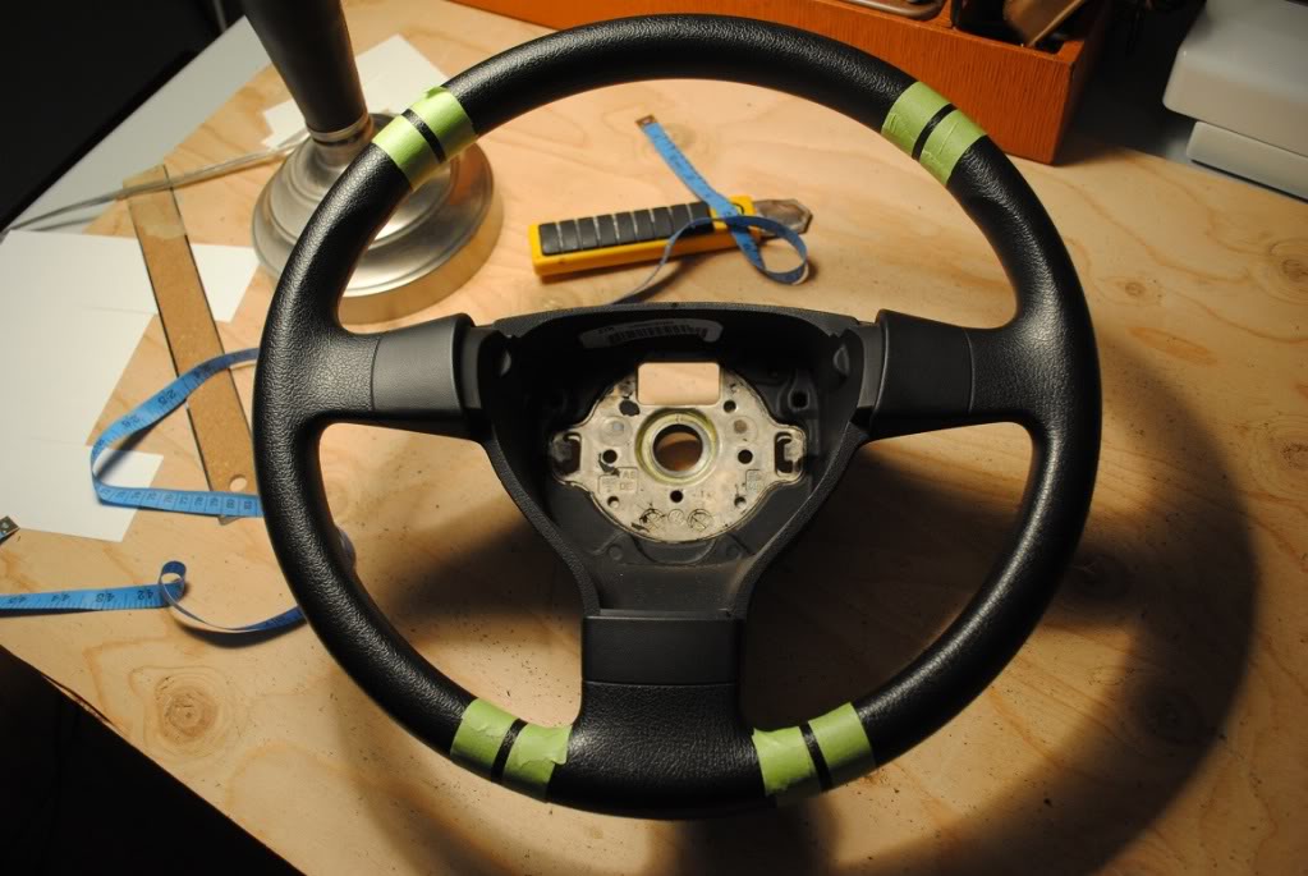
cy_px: 438
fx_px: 1201
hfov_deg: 57.2
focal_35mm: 33
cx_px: 654
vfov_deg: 40.1
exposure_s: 1/30
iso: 280
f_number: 3.8
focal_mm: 22
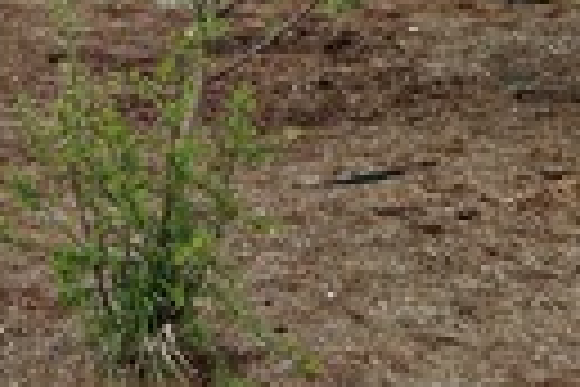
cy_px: -389
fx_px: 1434
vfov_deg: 13.2
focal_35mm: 89
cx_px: 265
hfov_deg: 22.9
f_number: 6.3
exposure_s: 1/200
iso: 100
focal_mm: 12
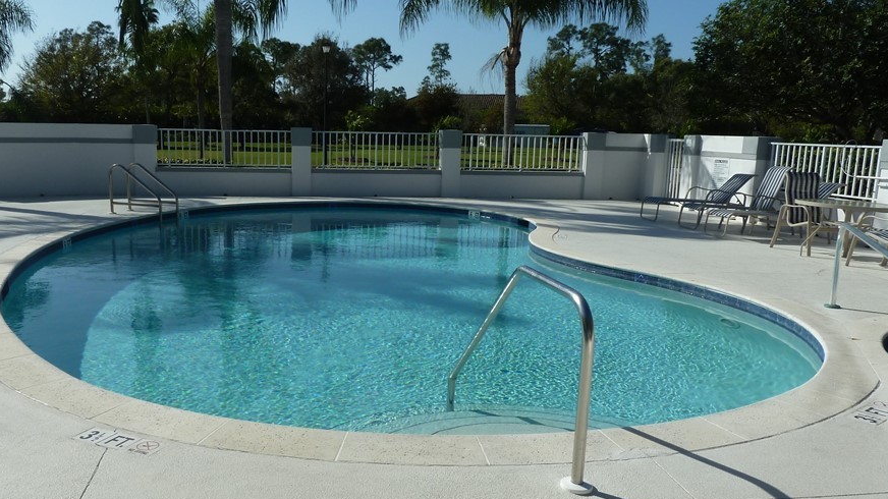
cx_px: 374
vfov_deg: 36.5
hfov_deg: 60.7
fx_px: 753
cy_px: 293
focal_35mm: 32
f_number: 5.6
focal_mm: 4.1
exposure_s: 1/640
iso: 80
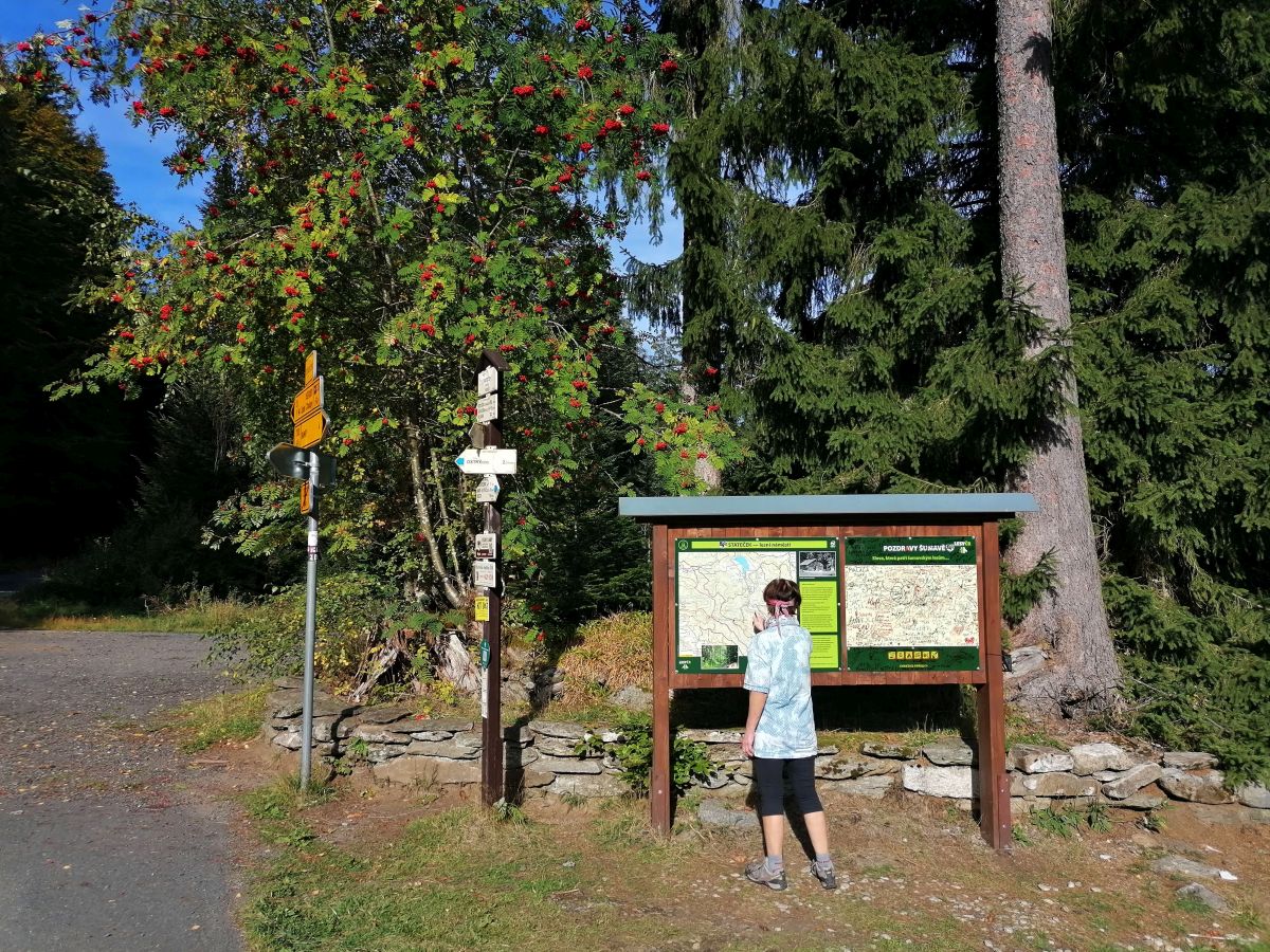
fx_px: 991
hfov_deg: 65.3
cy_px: 476
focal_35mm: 27
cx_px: 635
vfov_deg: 51.4
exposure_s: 1/1258
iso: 50
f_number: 1.8
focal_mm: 4.75
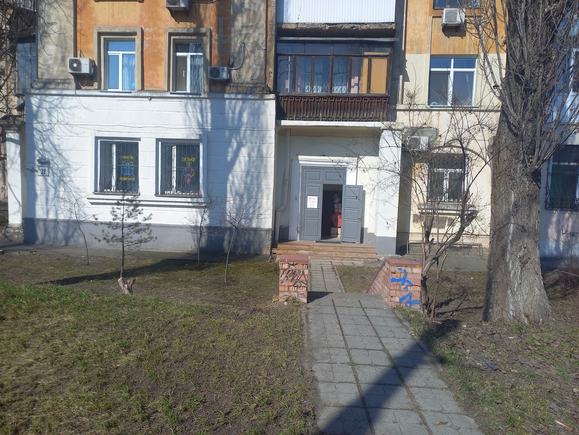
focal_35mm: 25
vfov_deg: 54.9
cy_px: 218
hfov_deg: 69.4
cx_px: 290
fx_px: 418
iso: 50
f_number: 1.8
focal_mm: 4.65
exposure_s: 1/1634
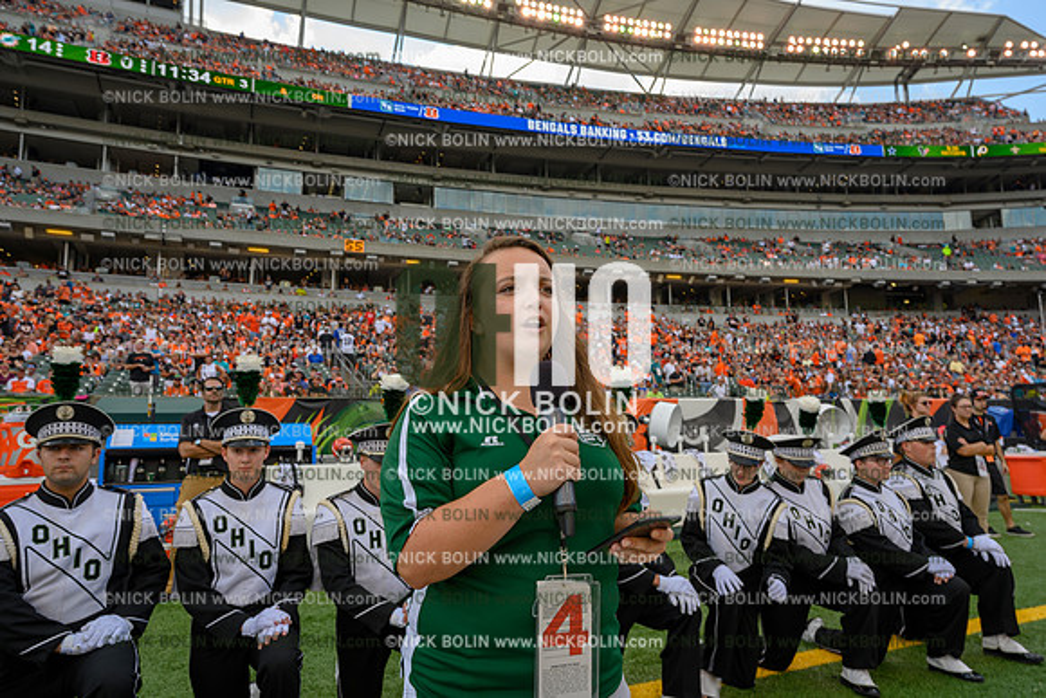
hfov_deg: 73.7
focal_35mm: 24
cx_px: 523
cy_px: 349
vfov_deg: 53.2
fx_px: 697
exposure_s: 1/80
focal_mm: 24
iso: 80
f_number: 7.1
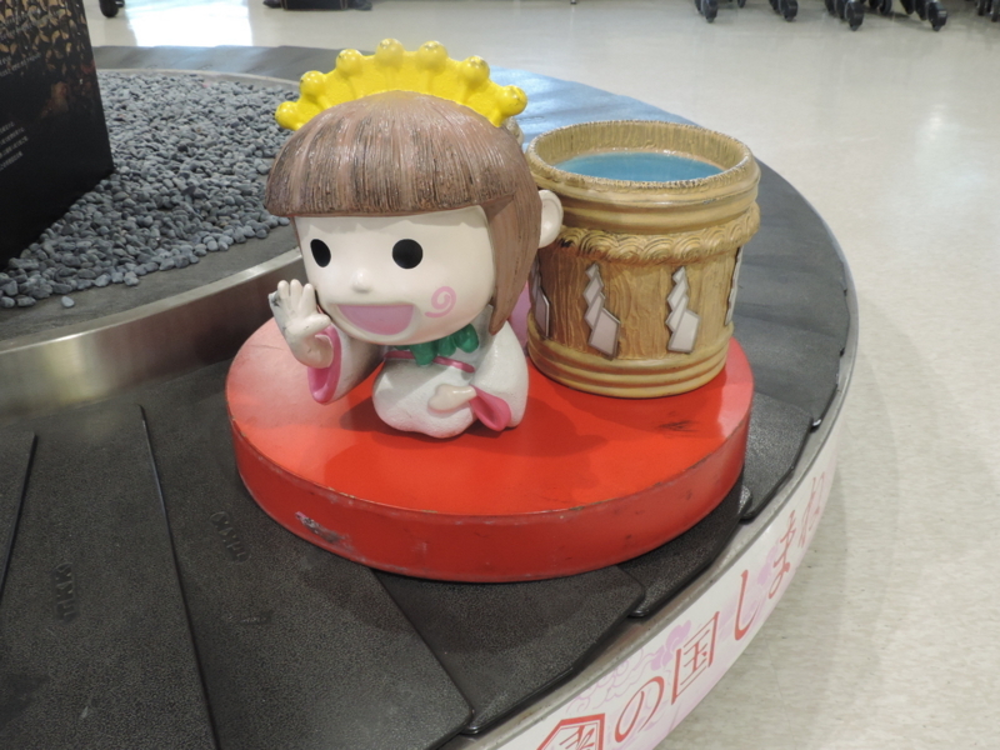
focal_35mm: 35
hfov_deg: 52.6
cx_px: 500
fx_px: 1011
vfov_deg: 40.7
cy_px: 375
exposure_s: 1/40
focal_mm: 6.2
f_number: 3.3
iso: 400
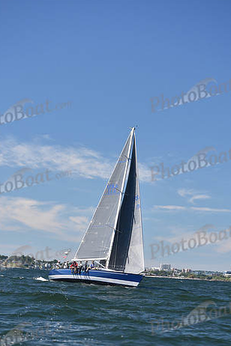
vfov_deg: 18.1
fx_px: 1088
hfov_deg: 12.1
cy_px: 212
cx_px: 111
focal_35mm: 113
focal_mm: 90
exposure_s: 1/800
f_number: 4
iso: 200
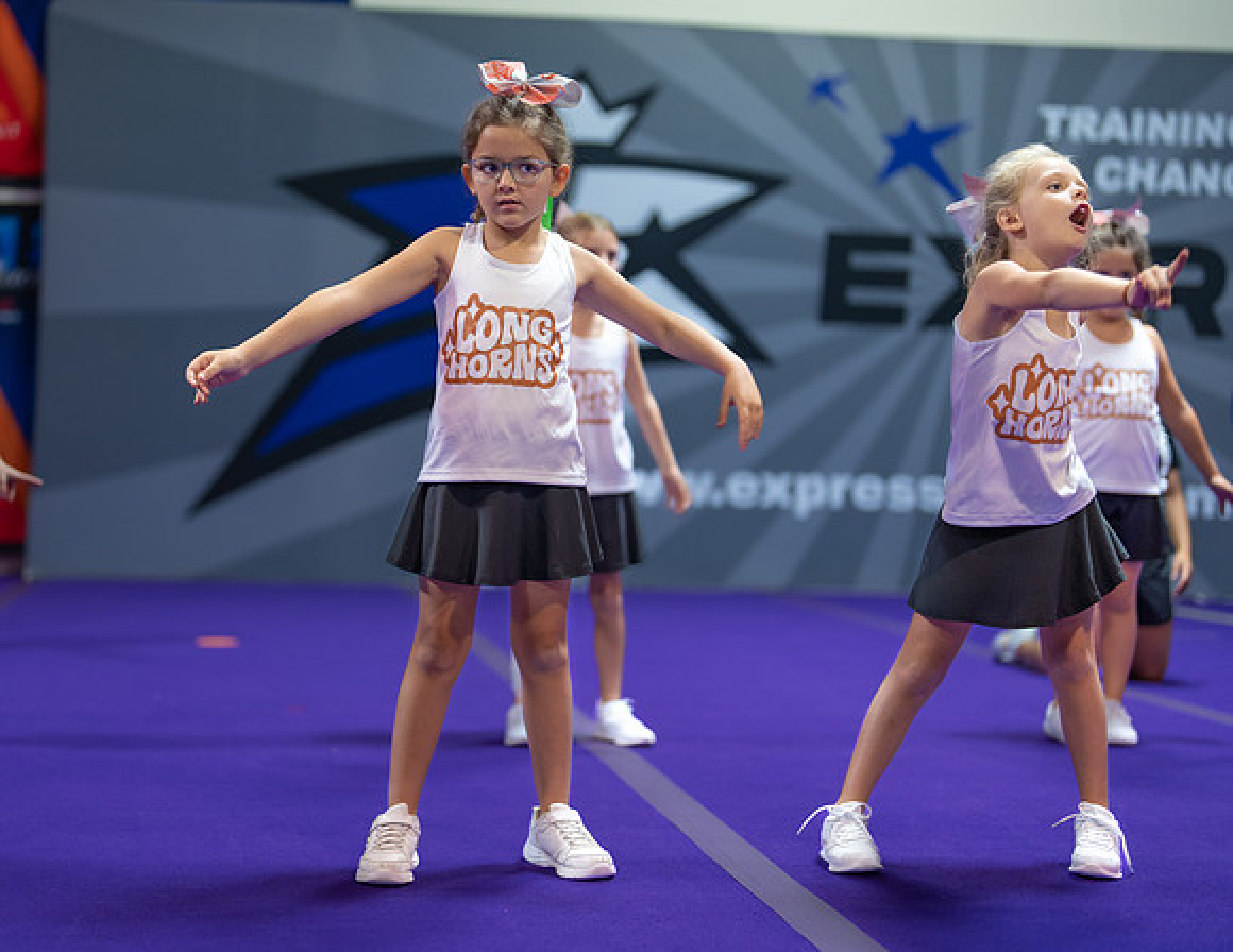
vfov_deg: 25.5
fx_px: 2101
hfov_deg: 32.6
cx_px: 476
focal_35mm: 58
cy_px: 448
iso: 500
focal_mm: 50
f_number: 1.2
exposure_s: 1/320
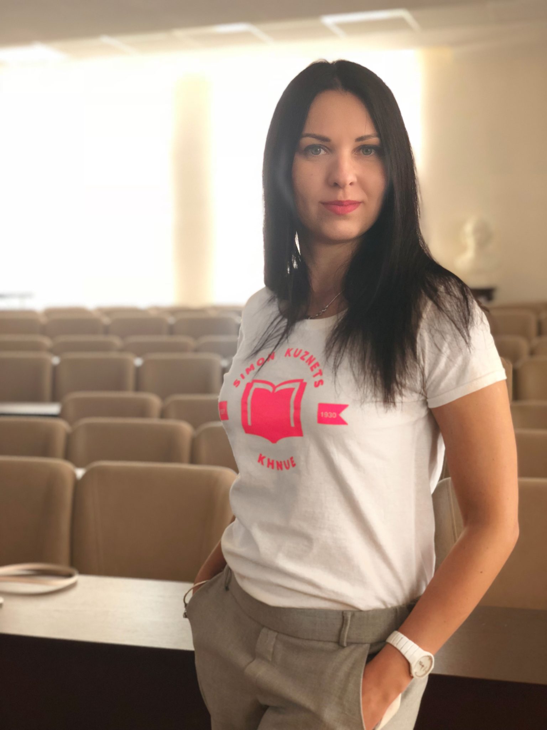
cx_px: 274
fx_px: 1096
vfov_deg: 36.8
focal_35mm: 52
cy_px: 365
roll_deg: +1.6
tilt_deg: -3.2
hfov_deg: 28.0
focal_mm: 6
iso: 64
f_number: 2.4
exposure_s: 1/60
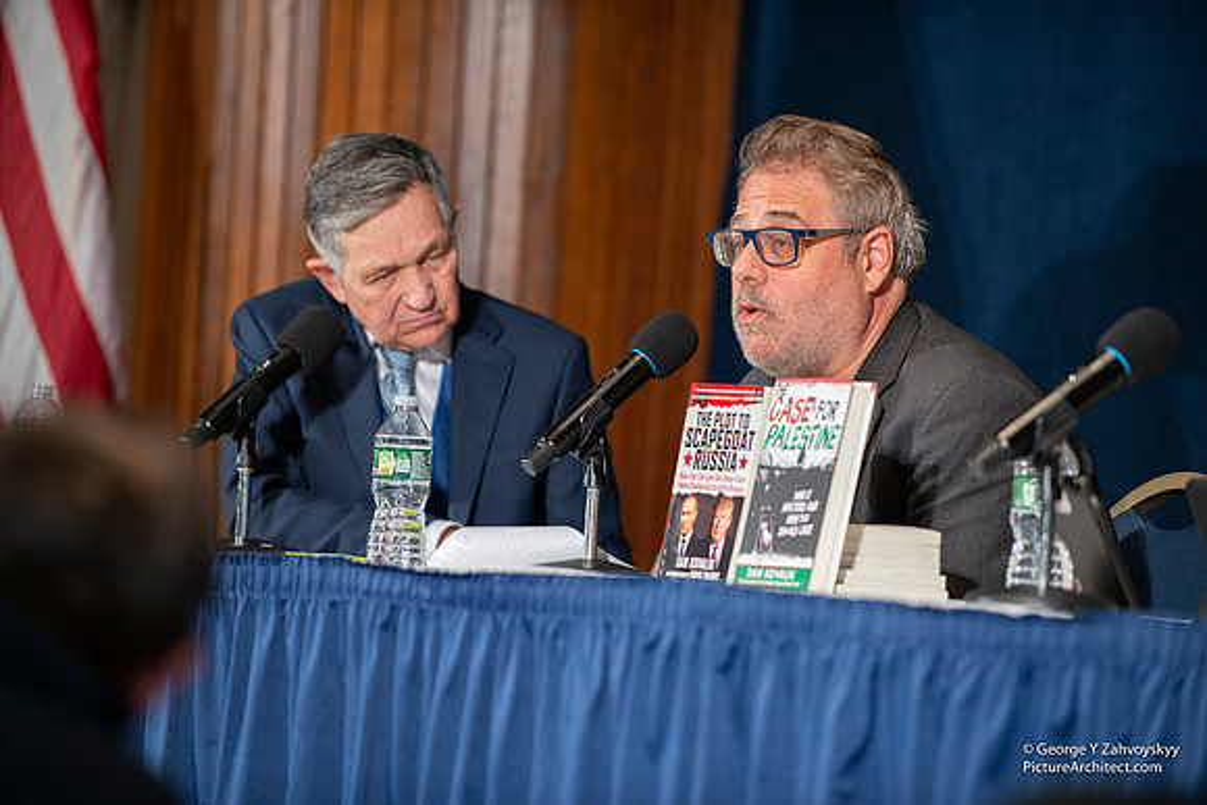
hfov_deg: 10.3
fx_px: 6707
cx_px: 604
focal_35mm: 200
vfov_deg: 6.9
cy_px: 402
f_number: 3.5
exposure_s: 1/160
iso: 1000
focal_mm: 200
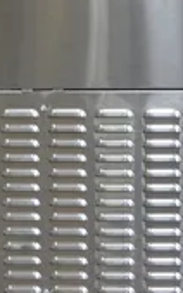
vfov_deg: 15.2
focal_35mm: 135
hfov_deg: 9.7
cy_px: 12
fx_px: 1075
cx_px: 158
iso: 640
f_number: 4
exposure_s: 1/30
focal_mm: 20.69
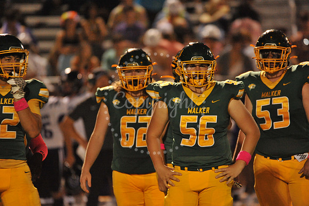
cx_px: 154
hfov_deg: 3.4
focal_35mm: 600
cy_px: 103
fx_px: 5147
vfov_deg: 2.3
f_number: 6.3
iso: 6400
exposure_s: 1/160
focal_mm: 600
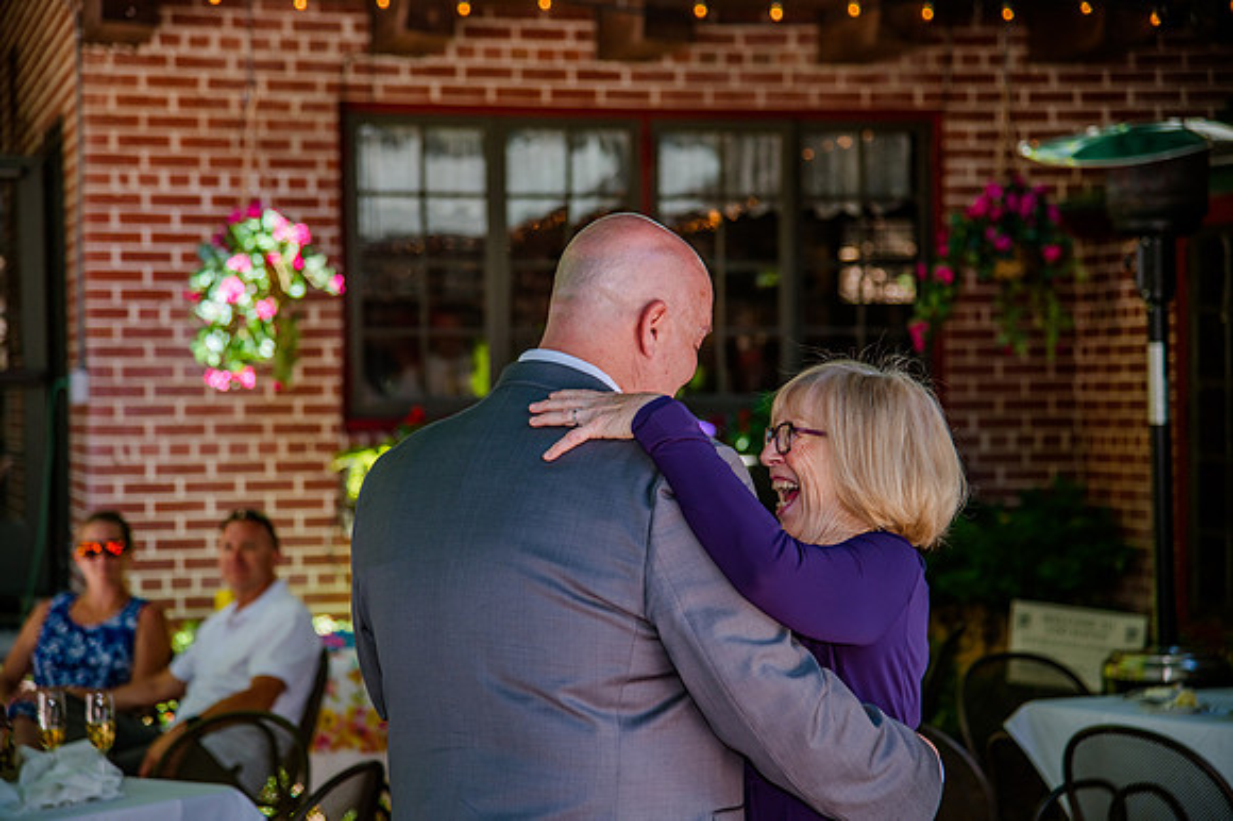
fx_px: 3252
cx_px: 616
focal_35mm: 95
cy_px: 410
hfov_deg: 21.5
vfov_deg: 14.4
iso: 320
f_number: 4.5
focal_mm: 95
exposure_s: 1/320
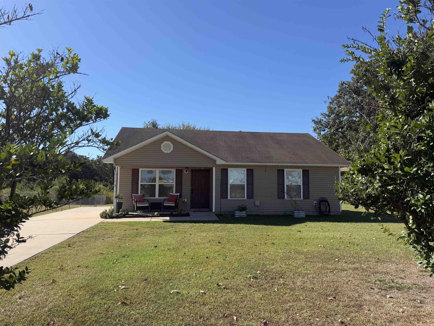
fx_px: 301
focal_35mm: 24
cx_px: 217
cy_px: 163
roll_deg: +0.2
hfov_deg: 71.6
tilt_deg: +5.1
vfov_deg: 56.8
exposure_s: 1/4167
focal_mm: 6.76
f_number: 1.78
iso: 80
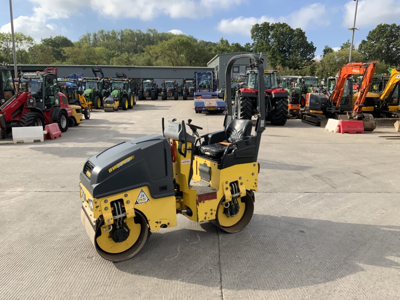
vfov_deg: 48.2
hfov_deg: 61.7
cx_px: 200
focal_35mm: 29
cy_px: 150
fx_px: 335
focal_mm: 3
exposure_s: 1/1055
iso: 16
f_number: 1.8
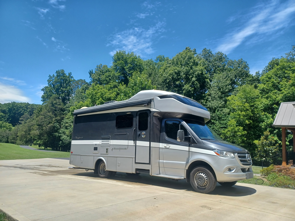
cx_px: 148
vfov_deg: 54.9
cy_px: 110
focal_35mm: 25
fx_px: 213
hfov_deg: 69.4
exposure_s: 1/333
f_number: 1.8
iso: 32
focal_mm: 4.6
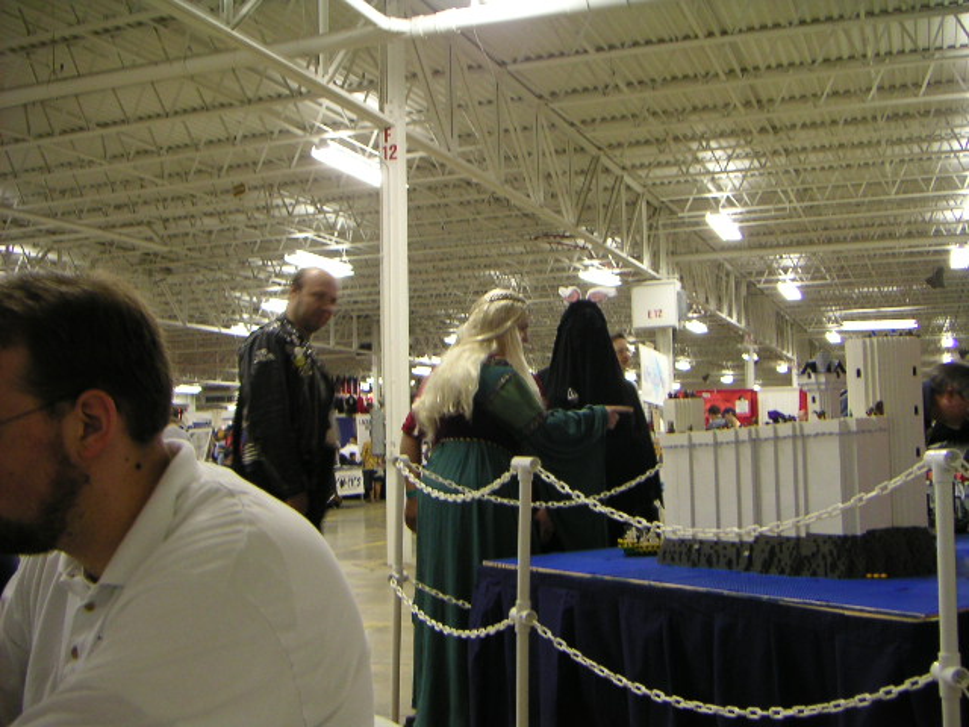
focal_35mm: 40
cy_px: 364
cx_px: 484
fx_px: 1120
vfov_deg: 36.0
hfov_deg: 46.8
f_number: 2.9
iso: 100
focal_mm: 5.3
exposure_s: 1/10
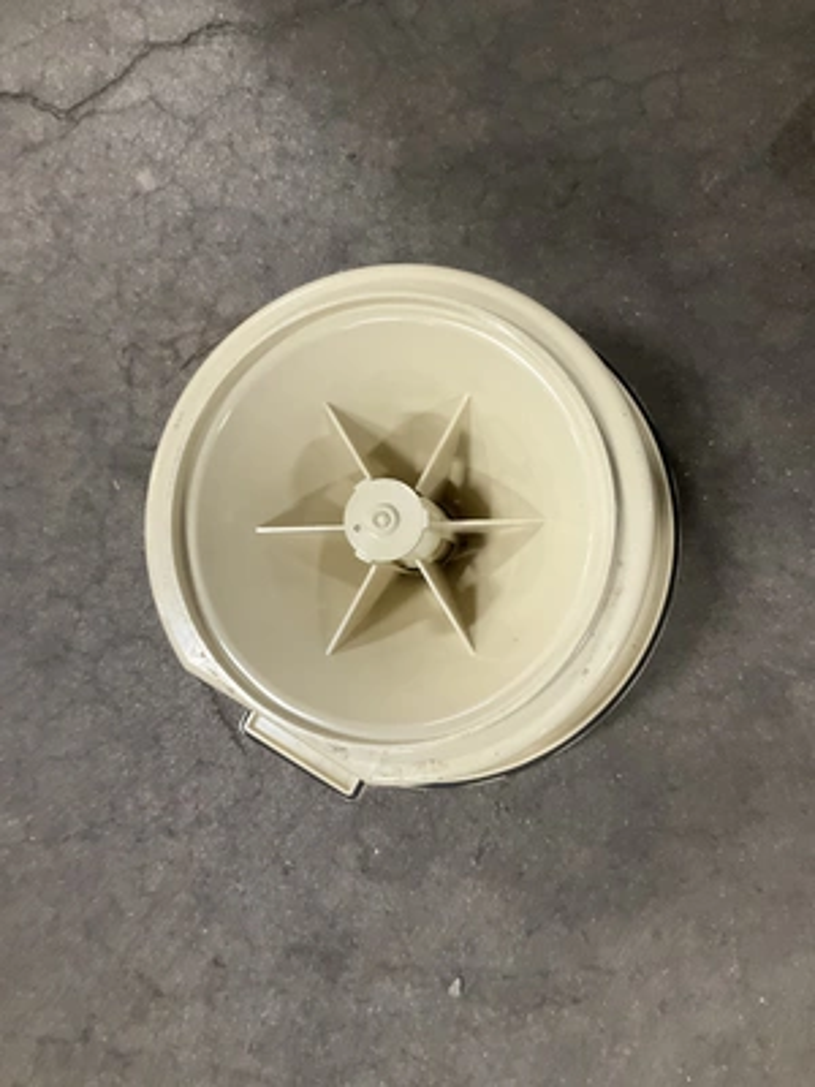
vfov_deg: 61.7
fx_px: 910
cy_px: 544
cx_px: 408
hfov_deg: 48.2
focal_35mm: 29
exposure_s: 1/60
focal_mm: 3
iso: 200
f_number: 1.8
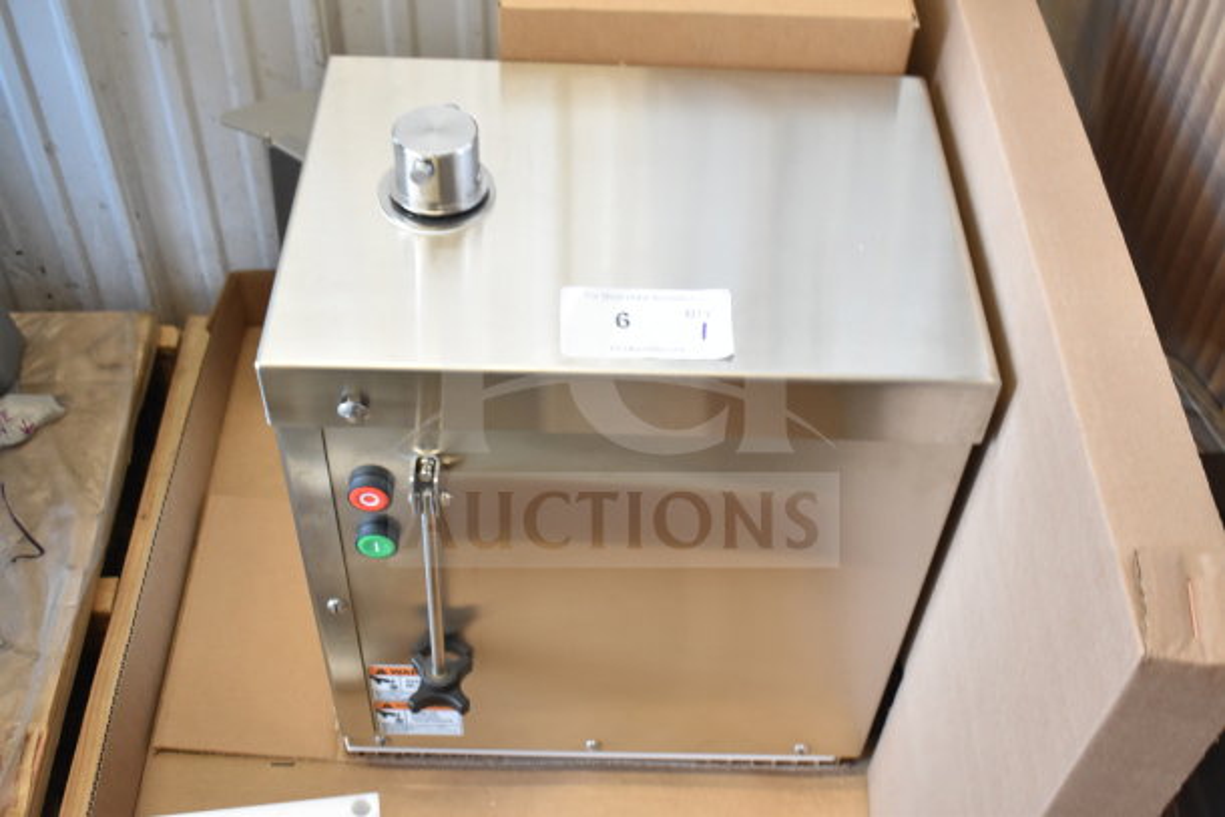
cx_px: 612
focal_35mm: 40
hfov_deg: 47.9
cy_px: 408
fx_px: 1378
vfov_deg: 33.0
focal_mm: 27
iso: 1000
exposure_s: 1/40
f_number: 4
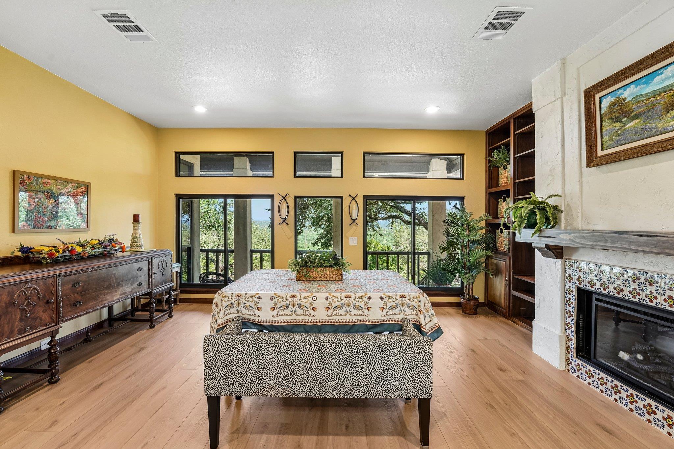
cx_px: 337
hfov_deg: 104.3
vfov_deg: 81.2
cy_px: 224
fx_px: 262
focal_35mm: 14
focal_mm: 14
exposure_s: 1/15
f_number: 8
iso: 400
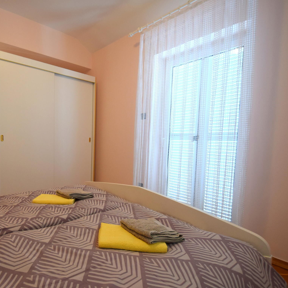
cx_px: 91
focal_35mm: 20
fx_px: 188
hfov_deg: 72.1
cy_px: 149
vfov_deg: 74.8
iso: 720
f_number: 4
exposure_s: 1/60
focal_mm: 10
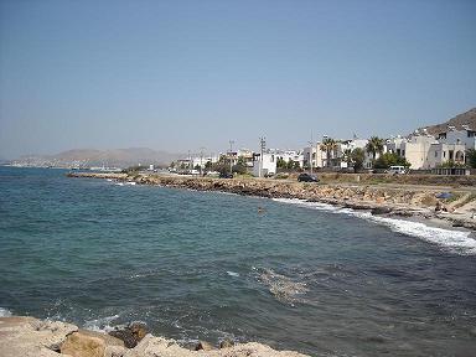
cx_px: 238
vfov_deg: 40.7
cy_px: 178
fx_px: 481
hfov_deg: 52.6
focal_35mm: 35
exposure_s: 1/369
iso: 64
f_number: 5.6
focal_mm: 5.7
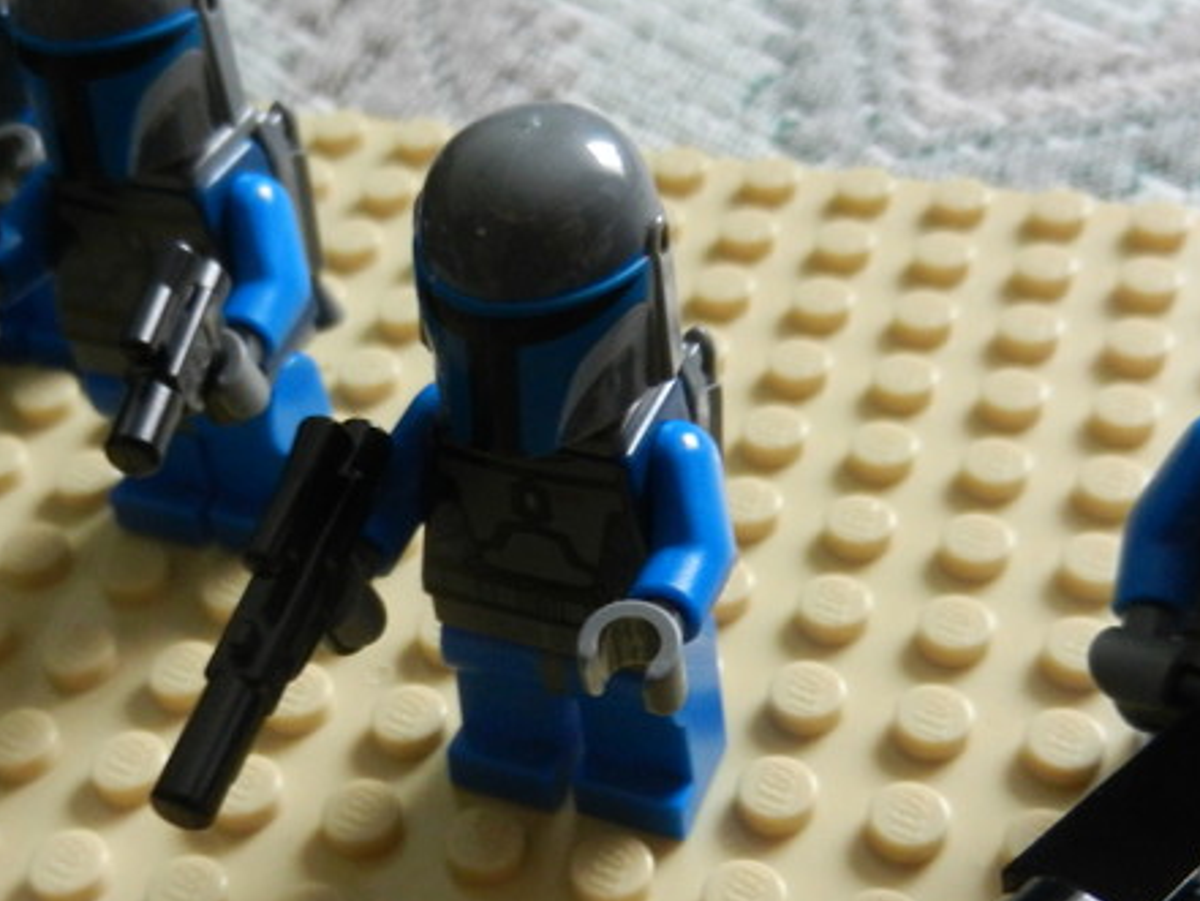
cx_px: 582
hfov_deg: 37.5
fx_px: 1768
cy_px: 627
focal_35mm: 51
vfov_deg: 28.3
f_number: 3.5
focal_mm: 4.5
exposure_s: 1/6
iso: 400
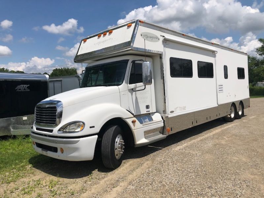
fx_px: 214
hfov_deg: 63.4
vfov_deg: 49.7
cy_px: 99
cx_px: 132
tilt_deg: -2.8
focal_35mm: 28
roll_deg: +0.8
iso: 25
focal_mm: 3.99
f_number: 1.8
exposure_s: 1/6024
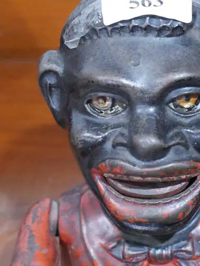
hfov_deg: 10.6
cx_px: 154
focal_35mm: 139
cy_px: 196
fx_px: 1071
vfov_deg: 14.1
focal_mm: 35
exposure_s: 1/80
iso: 3200
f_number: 5.5
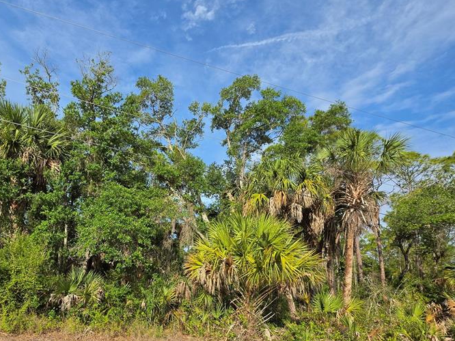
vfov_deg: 64.8
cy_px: 216
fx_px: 263
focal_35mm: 20
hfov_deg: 79.6
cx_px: 160
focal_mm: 2.2
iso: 32
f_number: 1.9
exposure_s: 1/1262
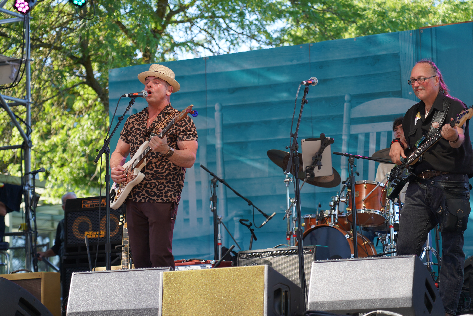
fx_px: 1379
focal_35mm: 105
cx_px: 236
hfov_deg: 19.5
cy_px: 158
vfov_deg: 13.0
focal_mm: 105
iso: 160
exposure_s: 1/160
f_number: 4
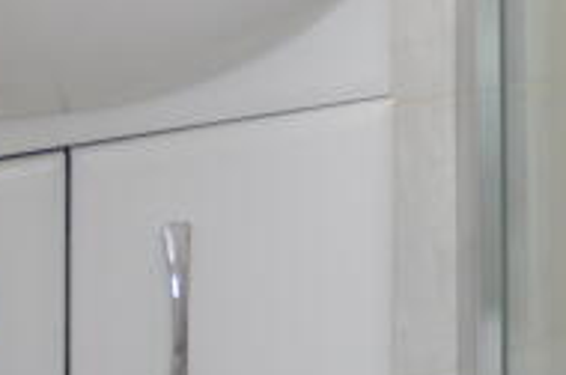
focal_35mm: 81
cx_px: 1052
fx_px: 1271
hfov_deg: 18.7
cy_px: -260
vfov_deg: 15.0
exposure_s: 1/60
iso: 560
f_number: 4
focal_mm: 10
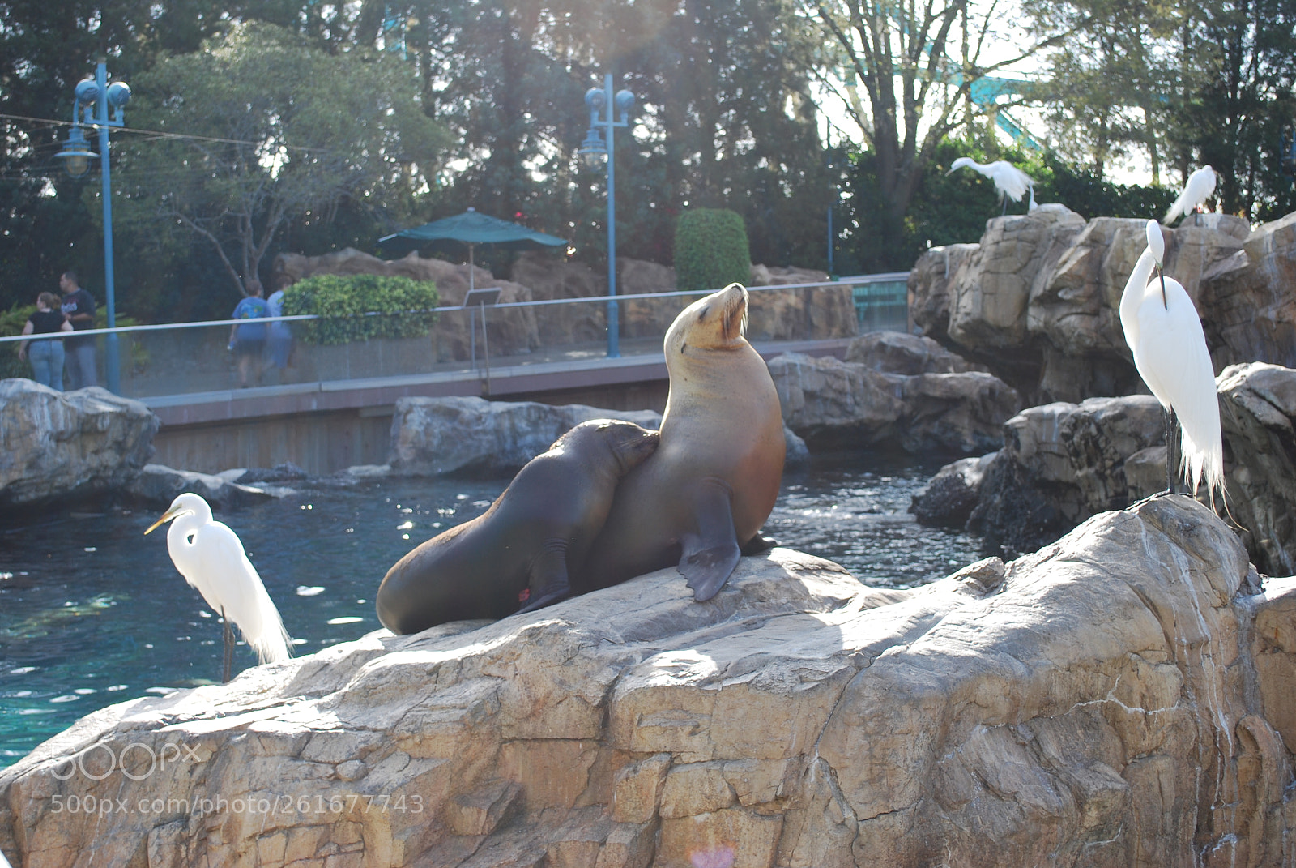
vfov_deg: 25.8
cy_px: 434
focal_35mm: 52
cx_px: 648
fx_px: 1892
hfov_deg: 37.8
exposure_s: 1/125
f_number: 5.6
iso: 125
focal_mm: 35
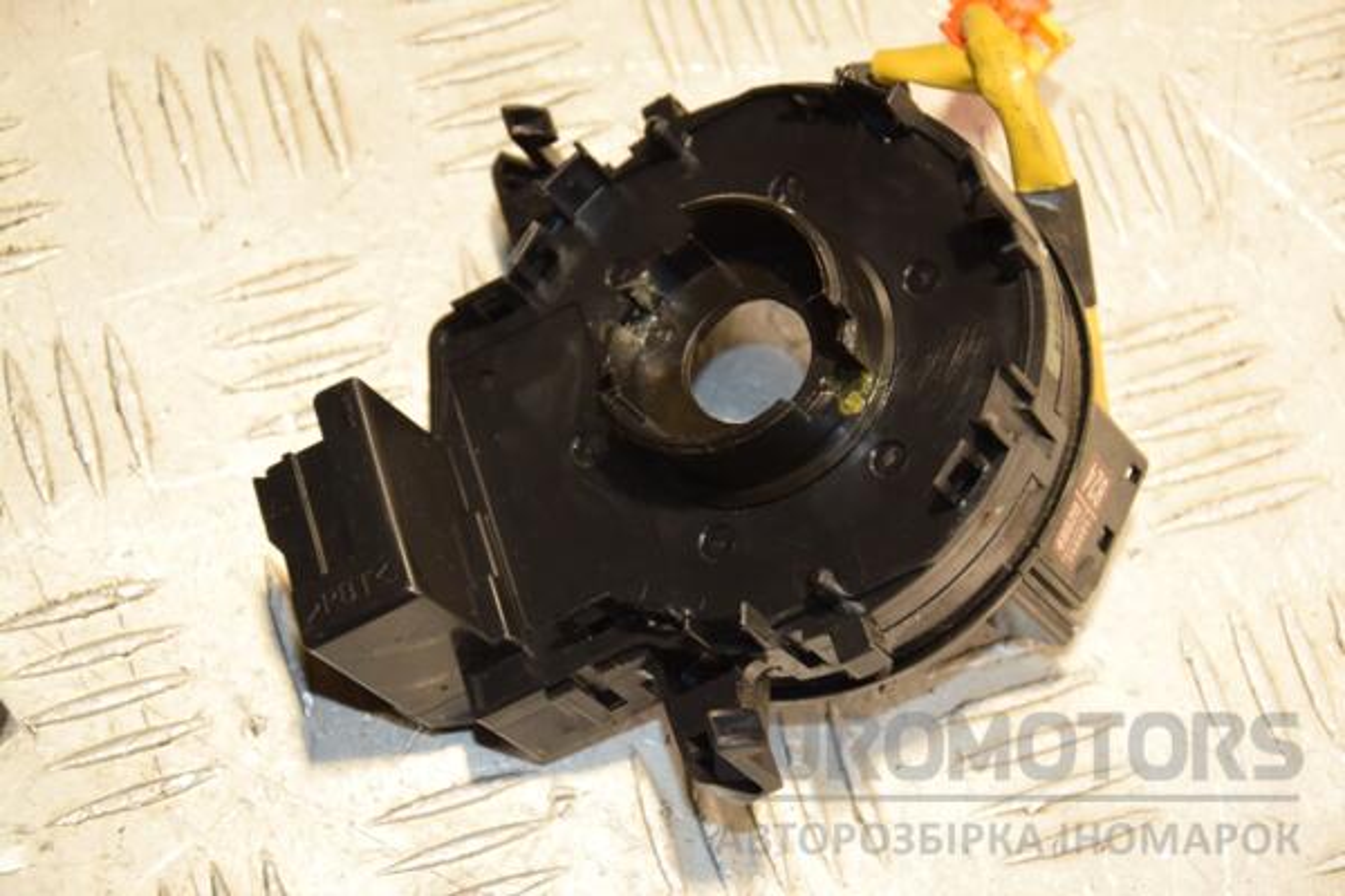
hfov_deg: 20.6
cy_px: 448
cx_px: 672
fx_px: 3698
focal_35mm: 99
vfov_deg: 13.8
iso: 800
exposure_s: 1/200
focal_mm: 66
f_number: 5.3
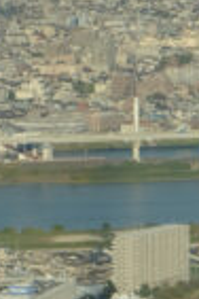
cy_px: 640
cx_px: 60
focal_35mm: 472
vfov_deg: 4.3
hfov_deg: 2.9
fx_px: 3913
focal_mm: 55
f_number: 9
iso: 320
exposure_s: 1/250
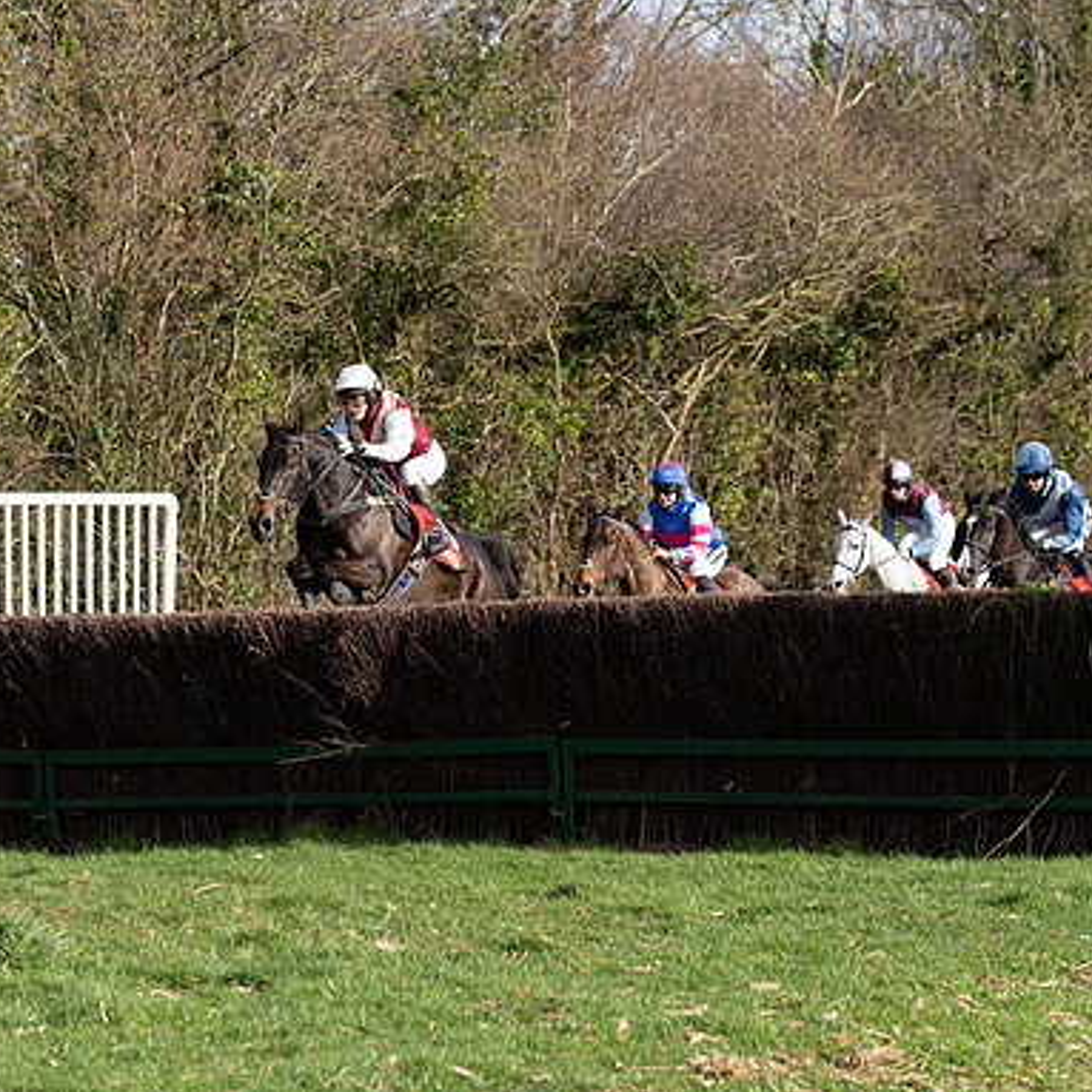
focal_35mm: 117
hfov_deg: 14.9
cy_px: 546
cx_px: 462
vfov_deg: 14.9
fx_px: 4176
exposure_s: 1/1250
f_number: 4
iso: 200
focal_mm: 91
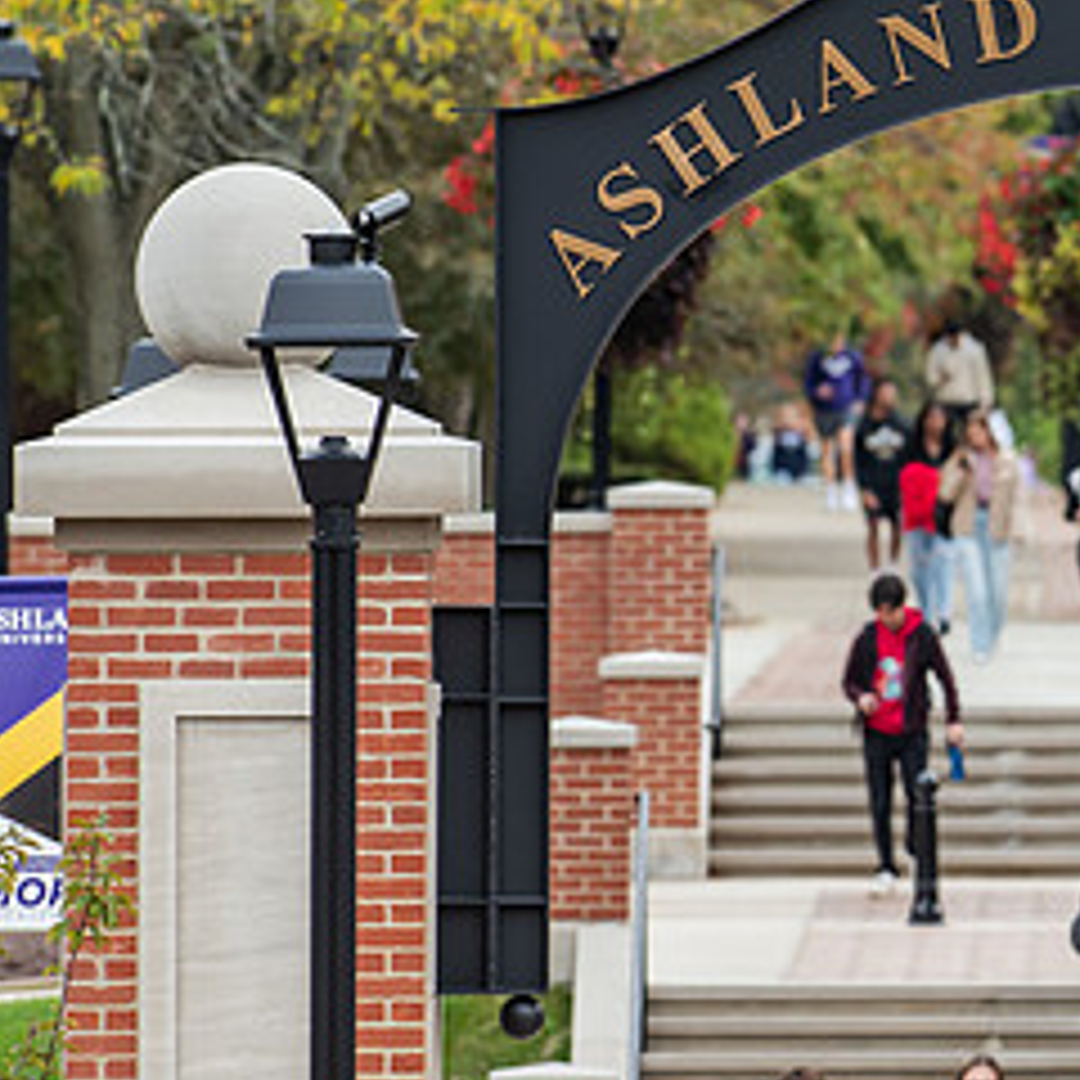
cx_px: 1125
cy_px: 466
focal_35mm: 616
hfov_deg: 2.8
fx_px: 21744
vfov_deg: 2.8
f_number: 6.3
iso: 400
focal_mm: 300
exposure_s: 1/500
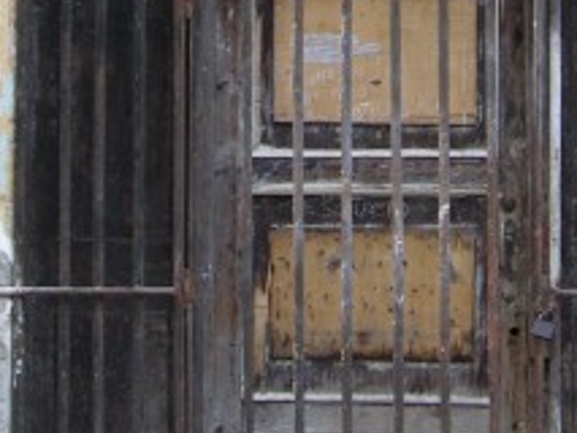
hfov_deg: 15.6
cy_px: -168
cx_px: 360
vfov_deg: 11.4
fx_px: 2101
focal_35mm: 126
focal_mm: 8.9
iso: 50
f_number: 2.8
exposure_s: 1/24.5
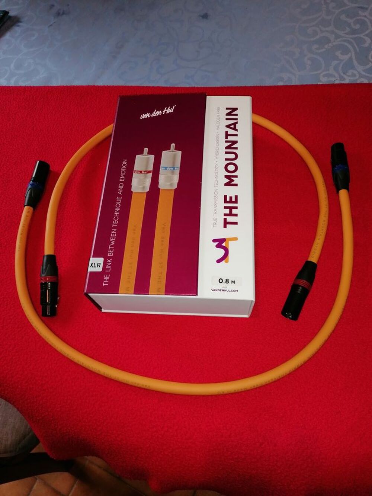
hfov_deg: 51.4
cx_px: 186
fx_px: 387
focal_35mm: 27
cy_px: 248
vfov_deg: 65.3
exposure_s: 1/50
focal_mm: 4.75
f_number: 1.8
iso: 80
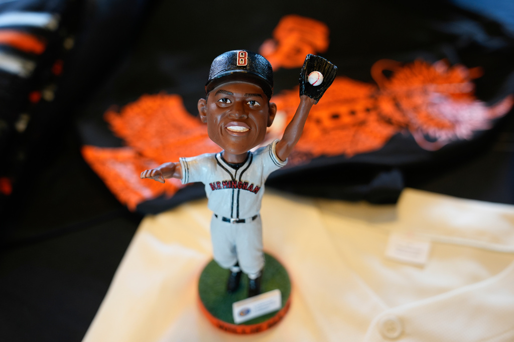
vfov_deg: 29.2
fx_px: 657
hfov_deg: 42.8
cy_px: 171
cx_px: 257
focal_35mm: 46
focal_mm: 46
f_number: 2.8
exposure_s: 1/50
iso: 640
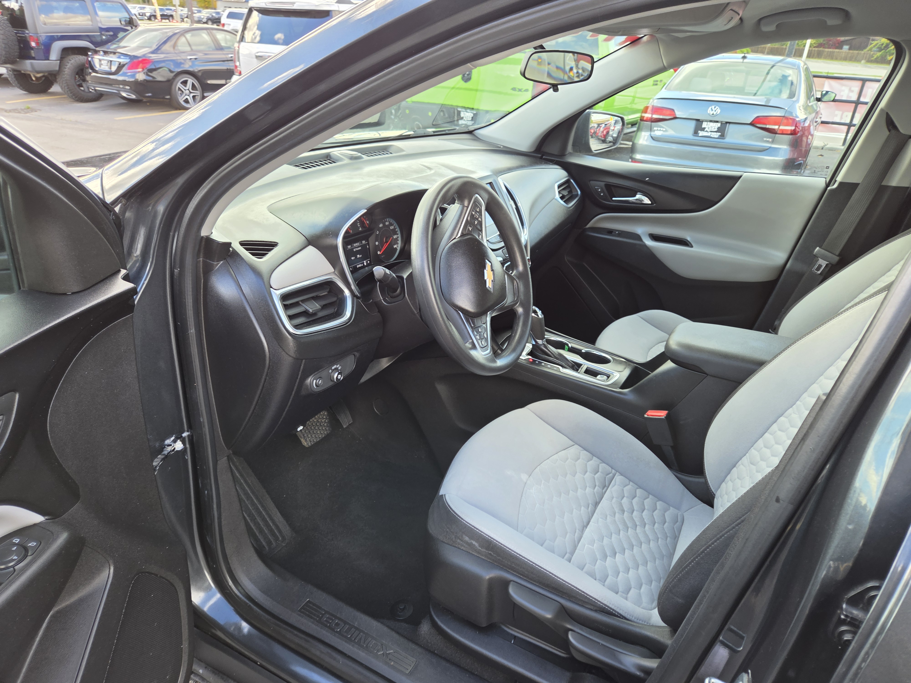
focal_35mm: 23
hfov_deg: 73.9
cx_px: 456
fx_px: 605
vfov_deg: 58.9
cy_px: 342
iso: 50
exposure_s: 1/180
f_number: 1.8
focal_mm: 5.4
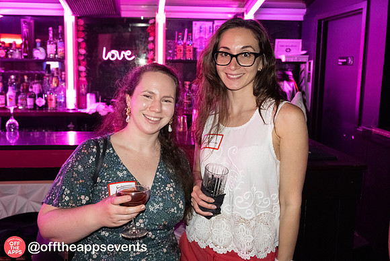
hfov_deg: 59.5
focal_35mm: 31
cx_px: 164
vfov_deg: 41.9
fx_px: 339
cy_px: 110
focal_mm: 18
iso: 3200
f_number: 3.2
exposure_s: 1/50
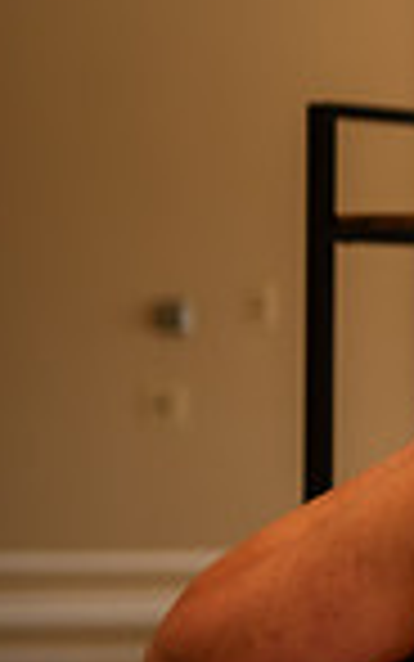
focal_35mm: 241
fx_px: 4346
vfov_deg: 8.7
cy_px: 187
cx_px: 1206
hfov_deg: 5.2
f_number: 2.8
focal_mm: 60
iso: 400
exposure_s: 1/160
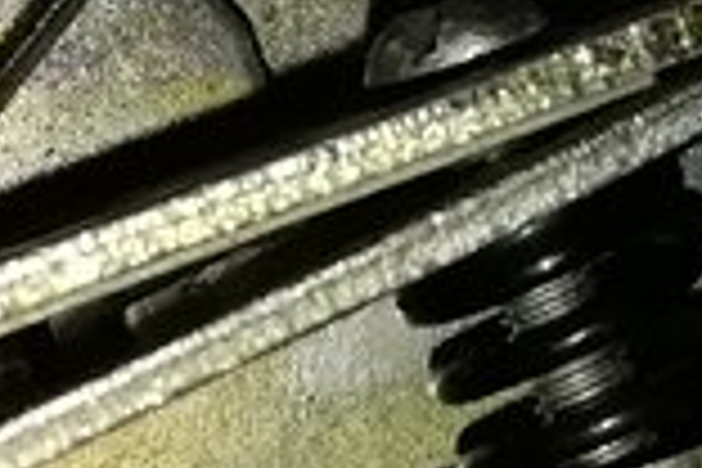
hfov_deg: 11.5
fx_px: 3451
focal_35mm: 177
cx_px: 45
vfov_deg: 7.6
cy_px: -292
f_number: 2.2
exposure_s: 1/330
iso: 50
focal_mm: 3.21
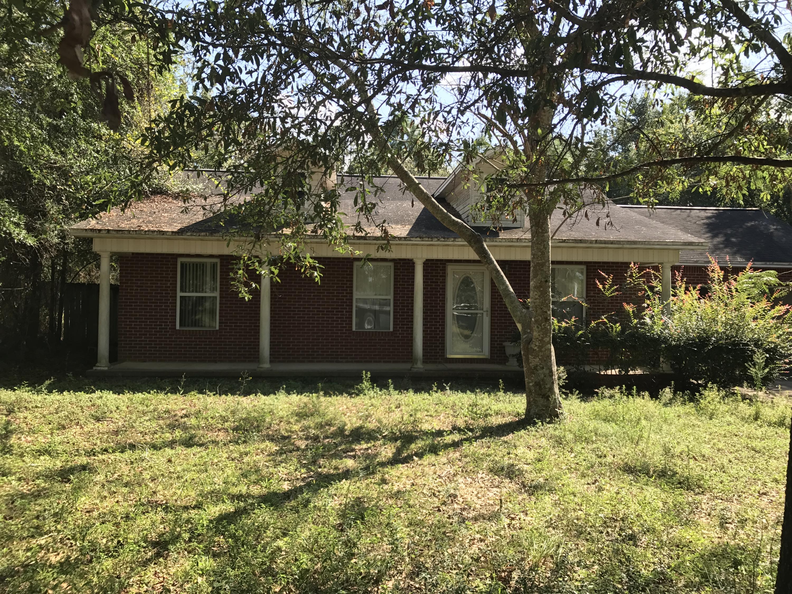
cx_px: 396
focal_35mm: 28
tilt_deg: +0.4
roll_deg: -1.2
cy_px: 297
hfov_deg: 63.4
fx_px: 641
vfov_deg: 49.7
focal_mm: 3.99
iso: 20
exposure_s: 1/560
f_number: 1.8
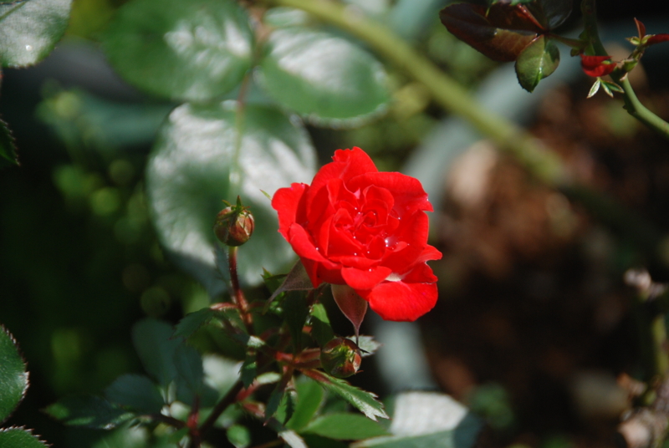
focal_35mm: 300
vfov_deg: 4.6
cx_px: 334
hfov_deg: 6.9
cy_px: 224
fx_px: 5583
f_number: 5.6
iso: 400
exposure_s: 1/800
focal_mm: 200
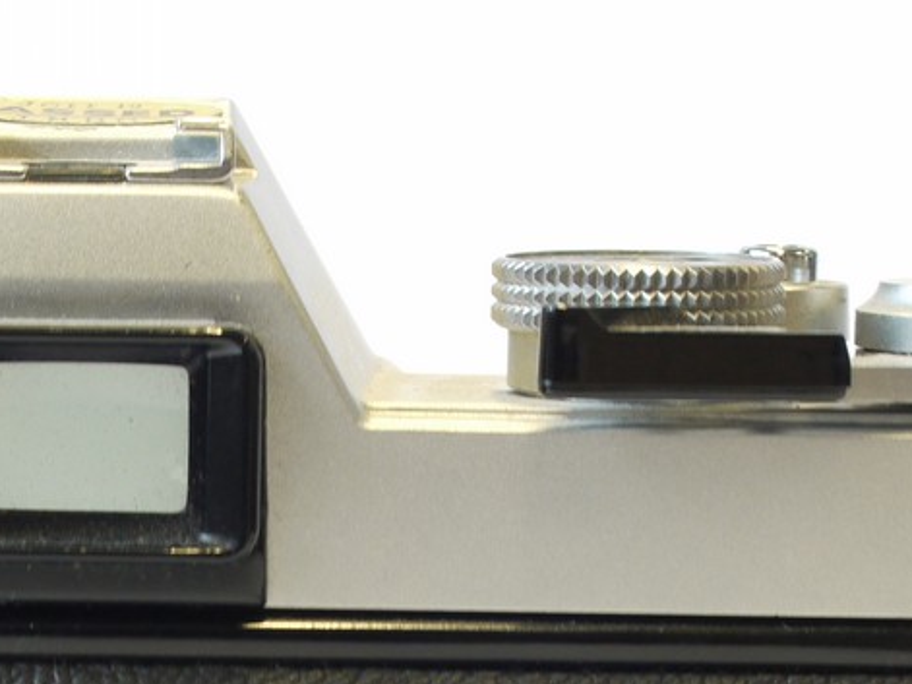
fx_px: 4030
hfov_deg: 12.8
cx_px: 134
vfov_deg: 9.6
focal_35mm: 153
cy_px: 793
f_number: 10
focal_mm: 30
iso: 400
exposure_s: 1/10
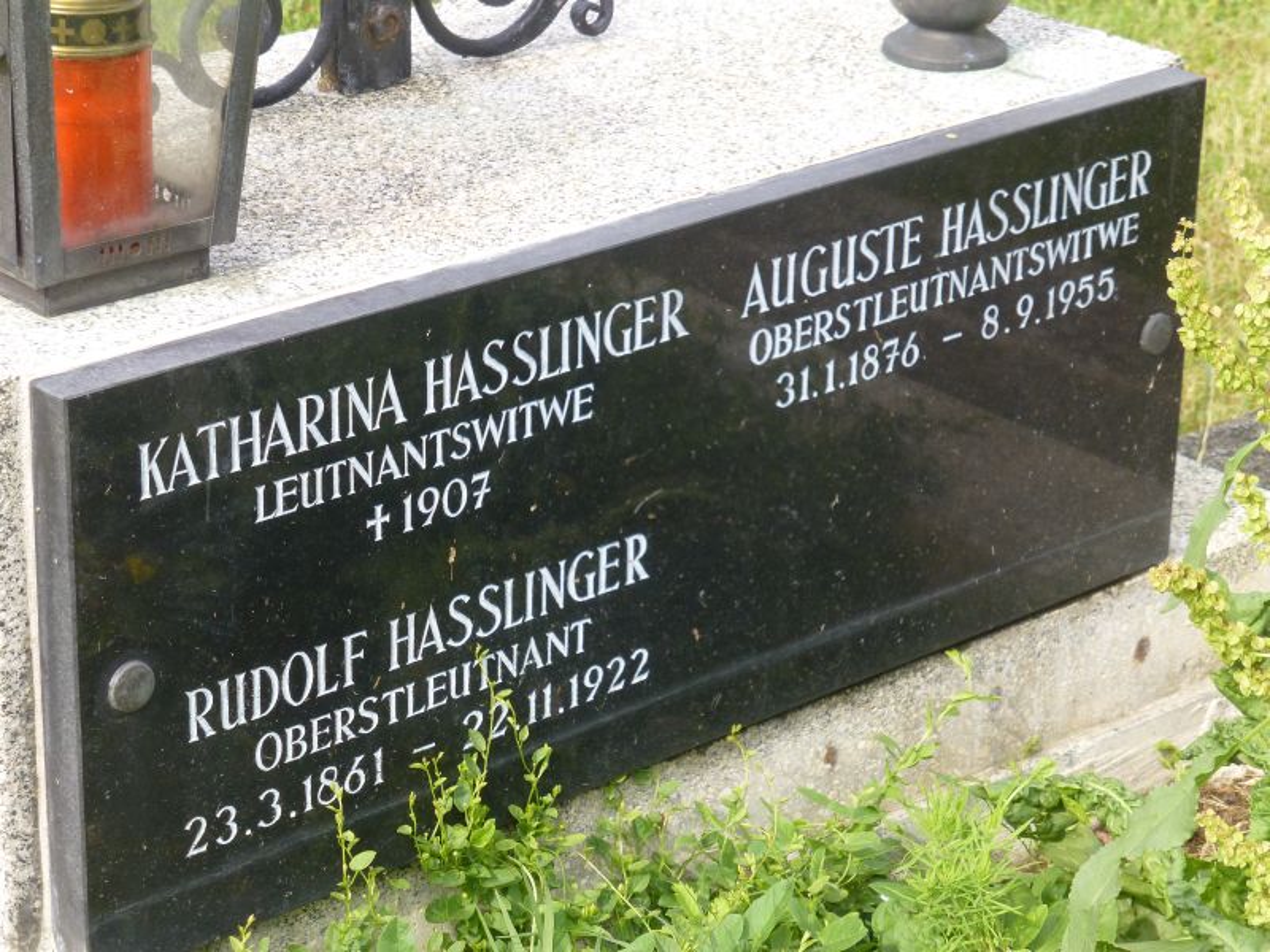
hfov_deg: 19.3
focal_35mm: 102
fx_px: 3742
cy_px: 476
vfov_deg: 14.5
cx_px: 635
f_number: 5.3
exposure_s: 1/200
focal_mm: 18.2
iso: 200
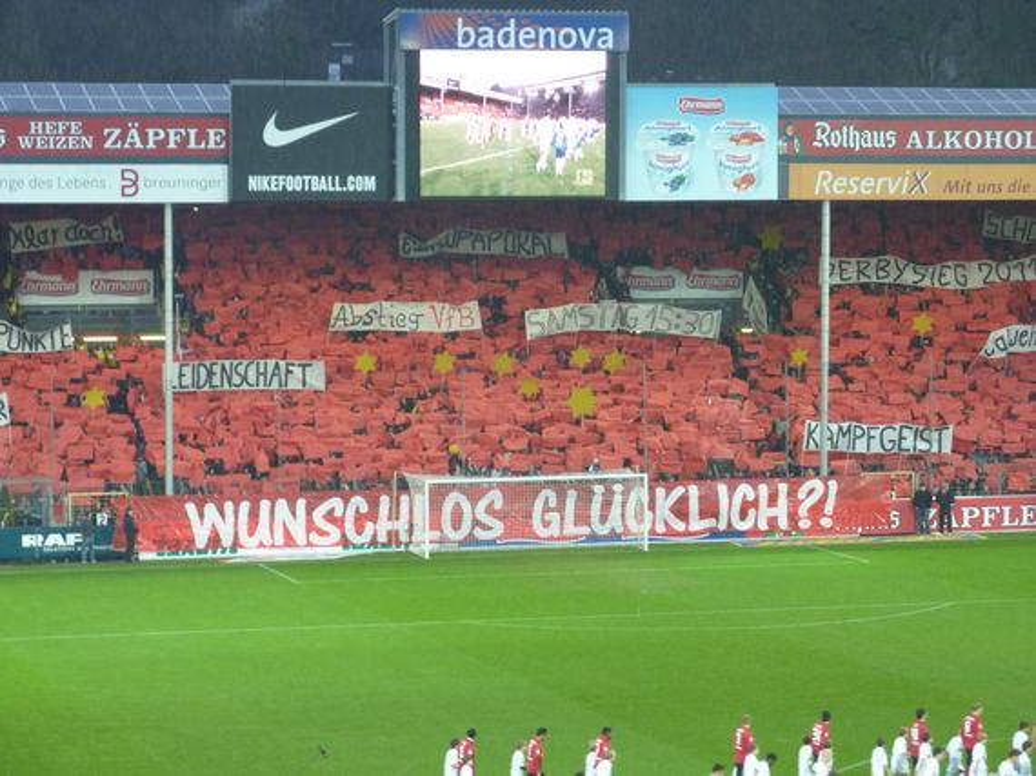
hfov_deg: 15.4
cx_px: 518
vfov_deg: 11.6
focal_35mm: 128
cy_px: 388
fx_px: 3829
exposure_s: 1/50
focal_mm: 21
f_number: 4.4
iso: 400
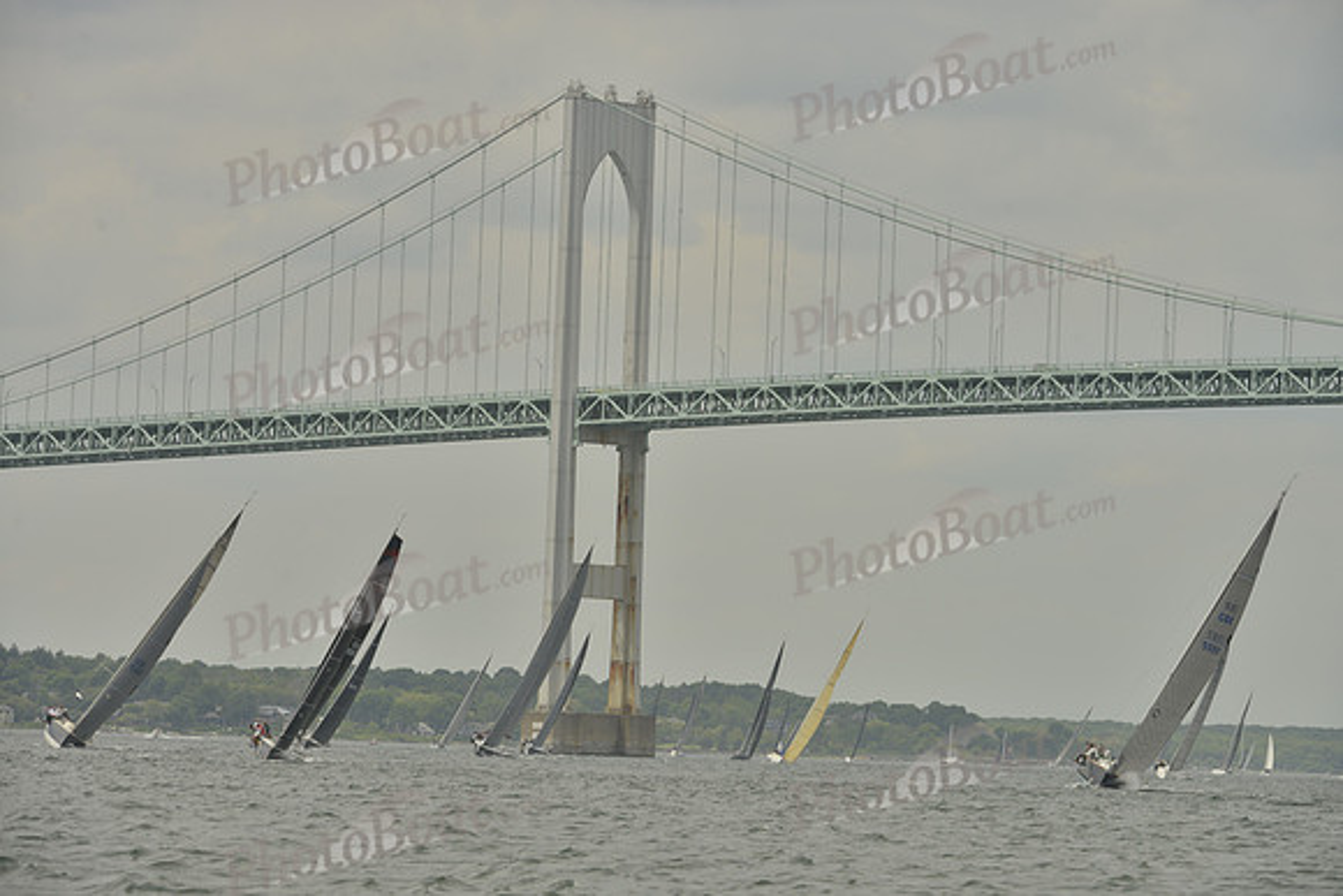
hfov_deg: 10.3
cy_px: 448
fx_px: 7463
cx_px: 672
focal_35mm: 200
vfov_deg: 6.9
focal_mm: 200
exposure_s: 1/1000
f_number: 9
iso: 280
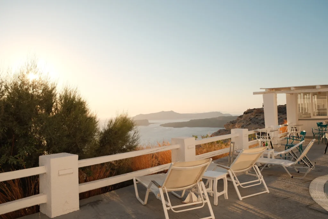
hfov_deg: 67.4
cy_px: 110
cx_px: 164
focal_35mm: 27
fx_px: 246
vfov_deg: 47.9
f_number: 5.6
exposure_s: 1/850
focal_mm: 18
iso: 400
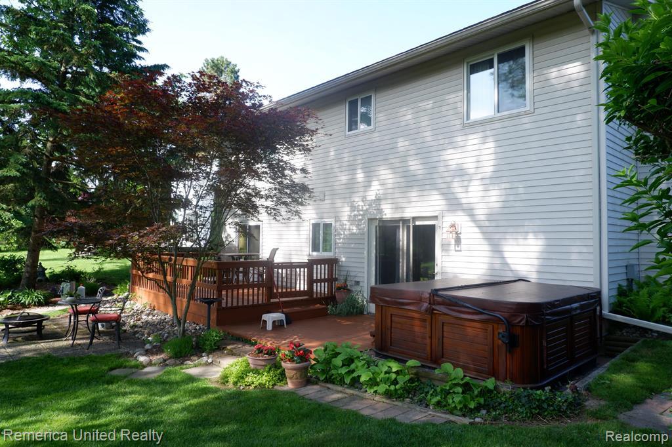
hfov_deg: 76.1
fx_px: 429
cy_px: 224
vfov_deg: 55.1
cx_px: 336
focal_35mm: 23
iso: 200
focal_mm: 15
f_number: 6.4
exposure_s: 1/125
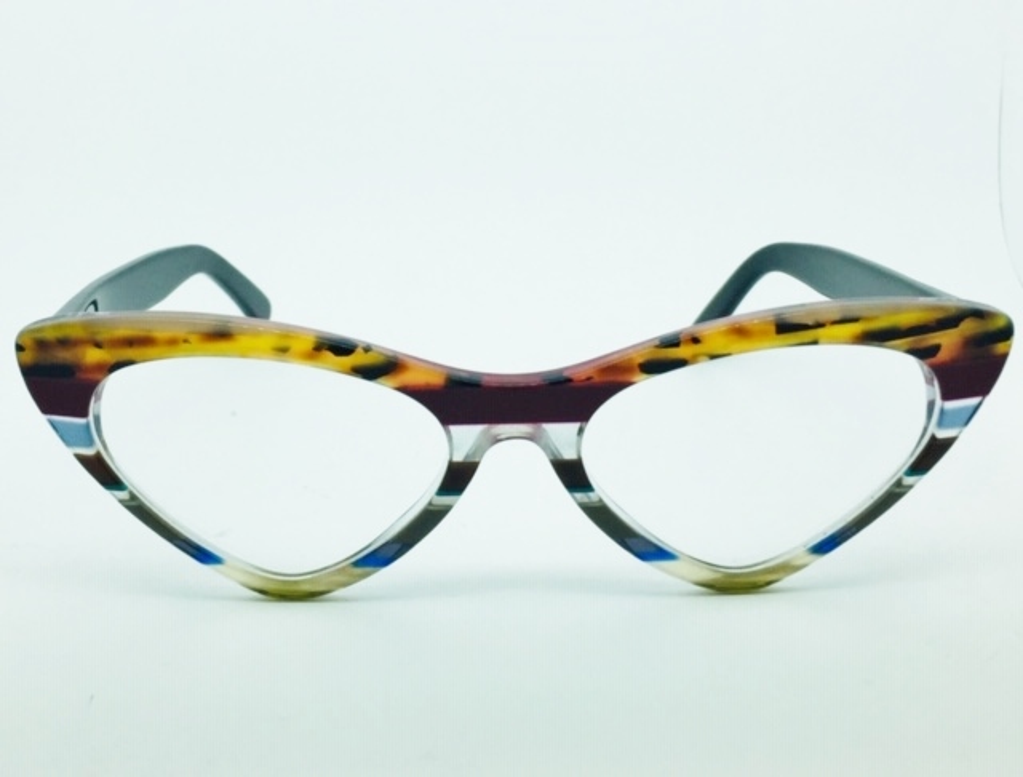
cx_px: 512
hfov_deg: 61.4
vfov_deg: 48.6
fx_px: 861
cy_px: 388
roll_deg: +1.8
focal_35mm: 29
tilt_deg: -10.3
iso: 32
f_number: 2.2
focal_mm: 4.15
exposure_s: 1/1068
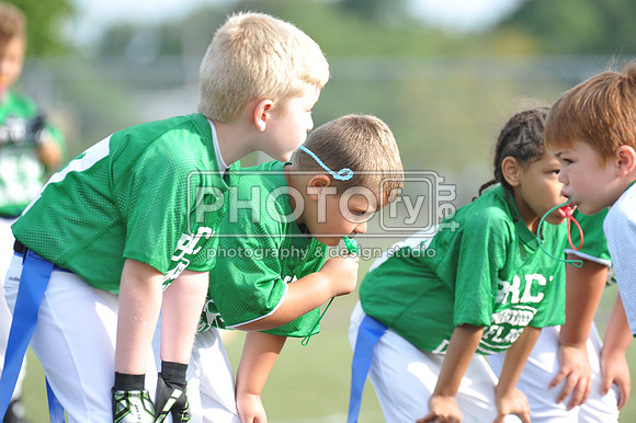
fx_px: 7062
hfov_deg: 5.2
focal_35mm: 400
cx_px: 318
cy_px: 212
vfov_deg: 3.4
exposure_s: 1/500
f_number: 7.1
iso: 800
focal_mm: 400
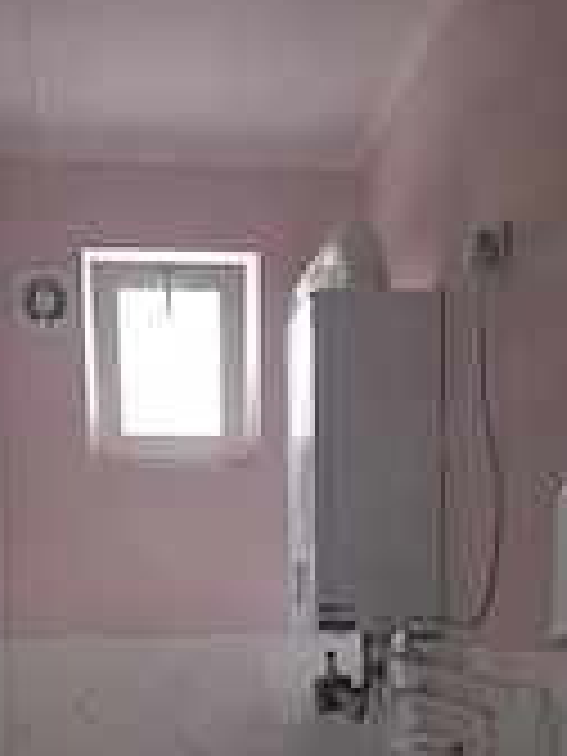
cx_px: 310
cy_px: 828
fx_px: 1245
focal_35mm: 57
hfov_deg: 25.6
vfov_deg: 30.3
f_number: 1.68
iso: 74
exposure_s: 1/23.8
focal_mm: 6.9
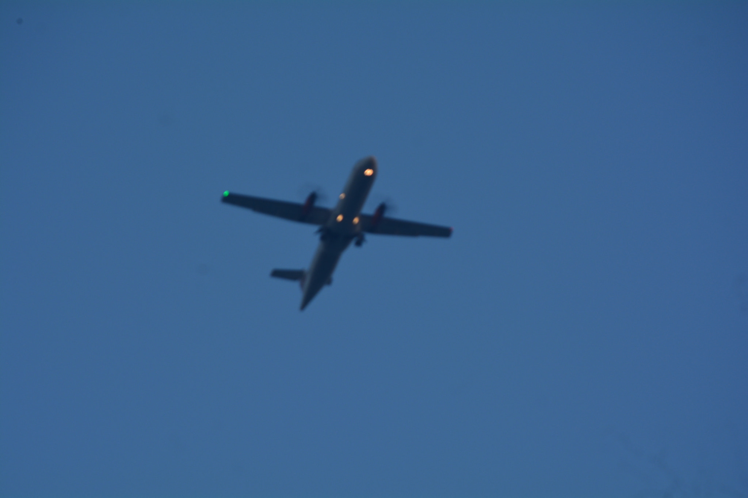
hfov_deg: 6.9
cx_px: 374
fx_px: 6232
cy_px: 249
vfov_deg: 4.6
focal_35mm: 300
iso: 200
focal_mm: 200
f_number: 10
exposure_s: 1/80
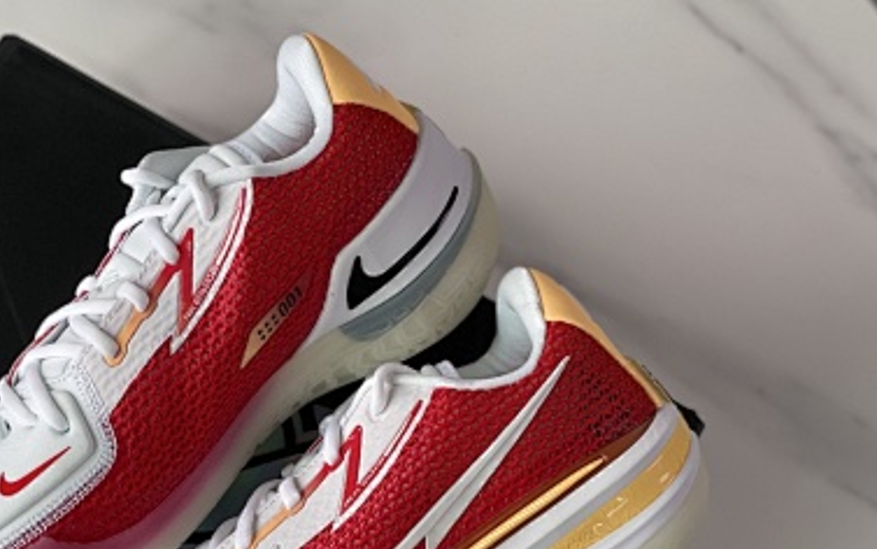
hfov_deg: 23.0
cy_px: 418
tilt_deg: -76.2
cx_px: 305
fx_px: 2152
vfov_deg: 14.5
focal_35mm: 90
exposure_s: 1/121
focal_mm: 7.5
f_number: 2.2
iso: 100
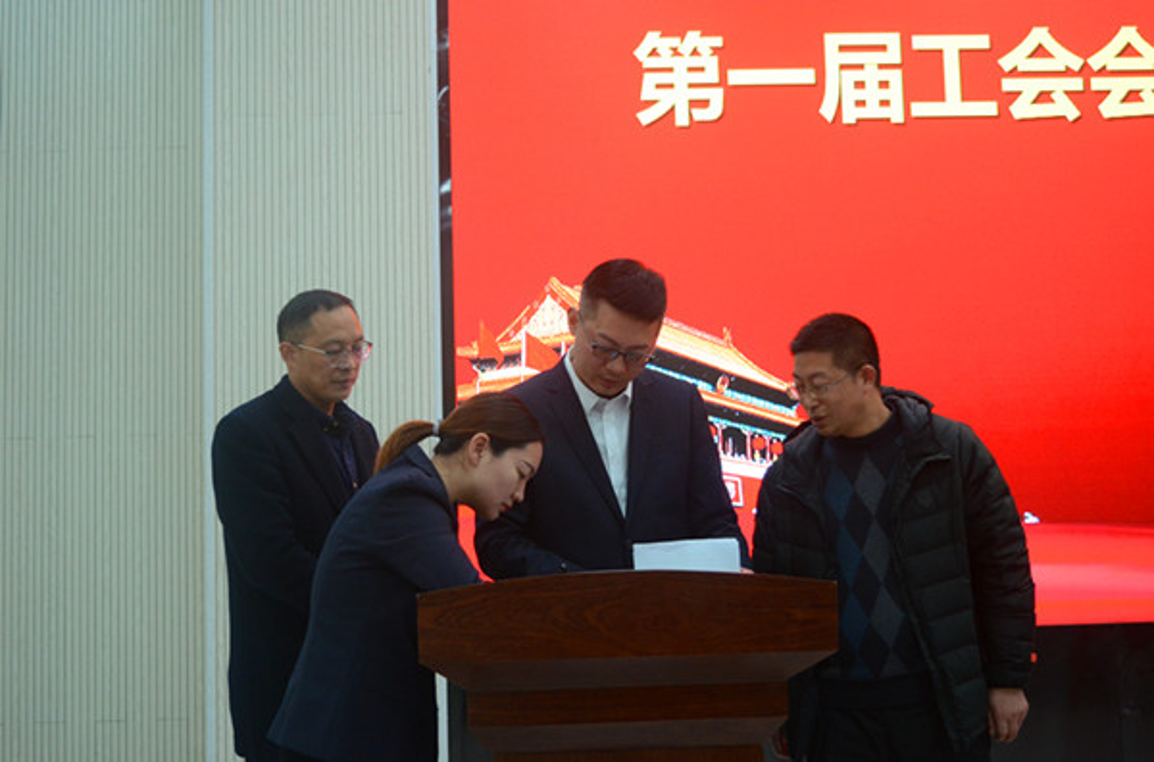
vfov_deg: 29.7
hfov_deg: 43.7
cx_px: 577
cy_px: 381
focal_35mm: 45
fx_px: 1438
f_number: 4.2
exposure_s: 1/80
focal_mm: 30
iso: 1250
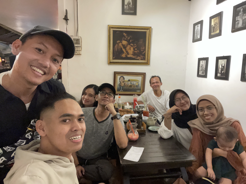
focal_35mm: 23
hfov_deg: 73.9
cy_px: 92
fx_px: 163
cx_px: 123
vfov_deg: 58.9
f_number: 2.2
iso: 800
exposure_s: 1/17
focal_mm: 2.71
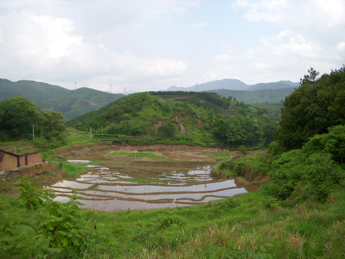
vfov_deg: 37.7
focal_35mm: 38
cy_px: 130
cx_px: 172
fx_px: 379
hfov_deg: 49.0
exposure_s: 1/500
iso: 100
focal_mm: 6.3
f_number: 3.3
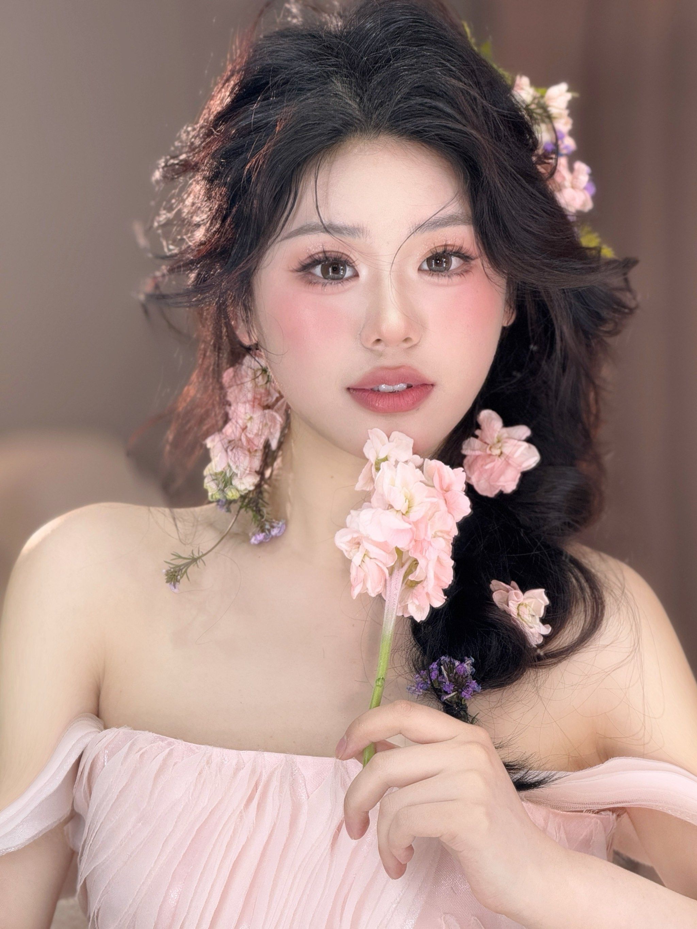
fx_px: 3221
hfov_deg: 12.3
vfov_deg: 16.4
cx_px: 348
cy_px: 464
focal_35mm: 120
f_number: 2.8
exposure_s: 1/100
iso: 200
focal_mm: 15.66
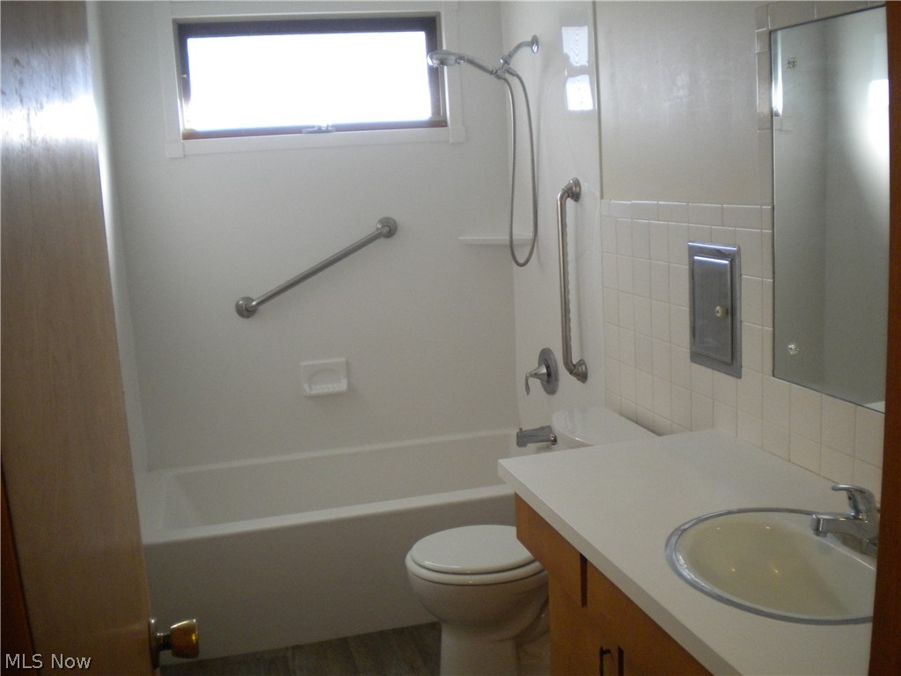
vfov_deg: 40.7
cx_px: 450
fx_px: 911
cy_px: 338
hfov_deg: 52.6
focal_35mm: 35
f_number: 3.1
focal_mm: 6.3
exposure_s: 1/54.2
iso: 340
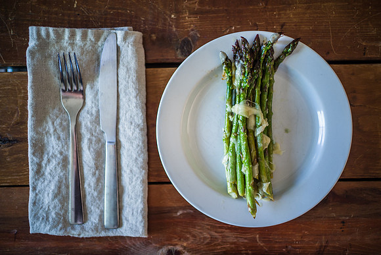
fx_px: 375
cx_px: 193
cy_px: 128
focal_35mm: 35
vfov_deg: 37.4
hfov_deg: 53.9
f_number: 1.8
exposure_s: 1/160
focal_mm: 35
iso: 800
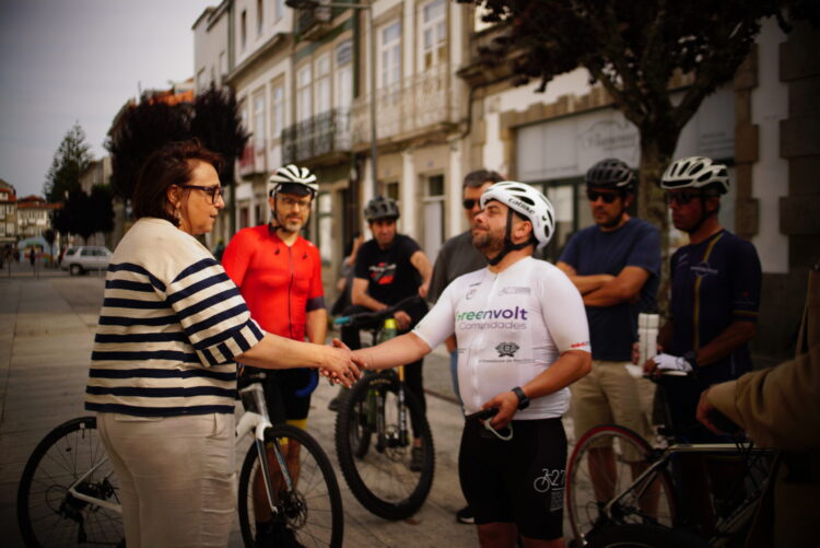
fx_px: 798
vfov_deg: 37.9
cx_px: 410
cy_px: 274
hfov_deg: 54.4
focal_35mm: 35
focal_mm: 35
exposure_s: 1/2000
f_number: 2.5
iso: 100
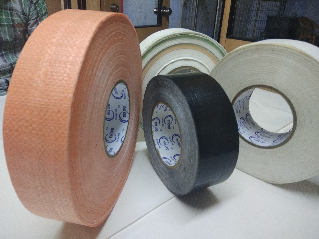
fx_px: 194
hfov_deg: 79.0
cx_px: 160
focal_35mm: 21
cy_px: 120
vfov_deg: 63.4
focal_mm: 3.57
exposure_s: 1/17
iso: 640
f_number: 2
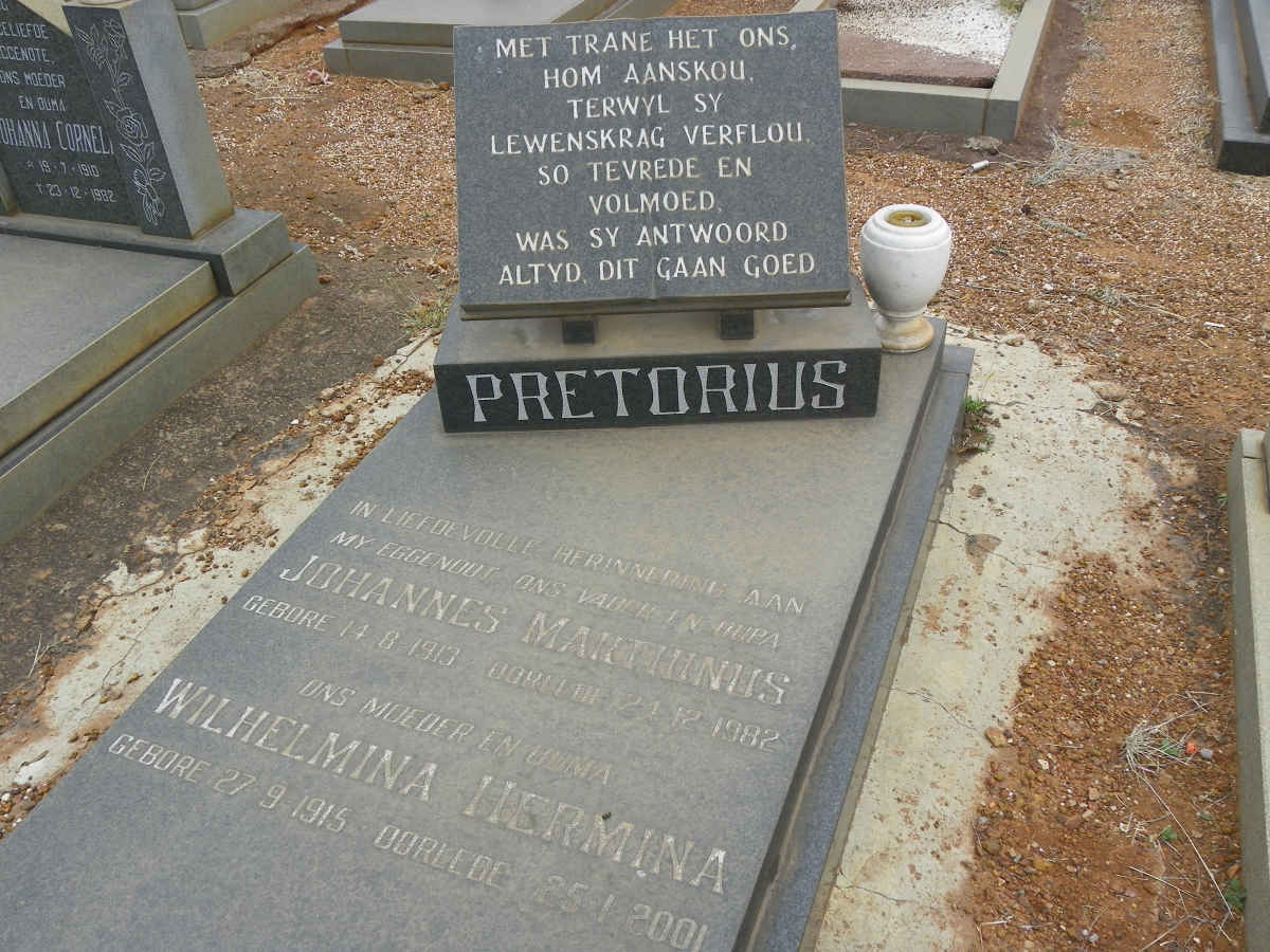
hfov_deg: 58.4
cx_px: 635
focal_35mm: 31
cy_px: 476
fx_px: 1137
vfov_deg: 45.4
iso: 64
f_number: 4
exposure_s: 1/250
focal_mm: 5.5
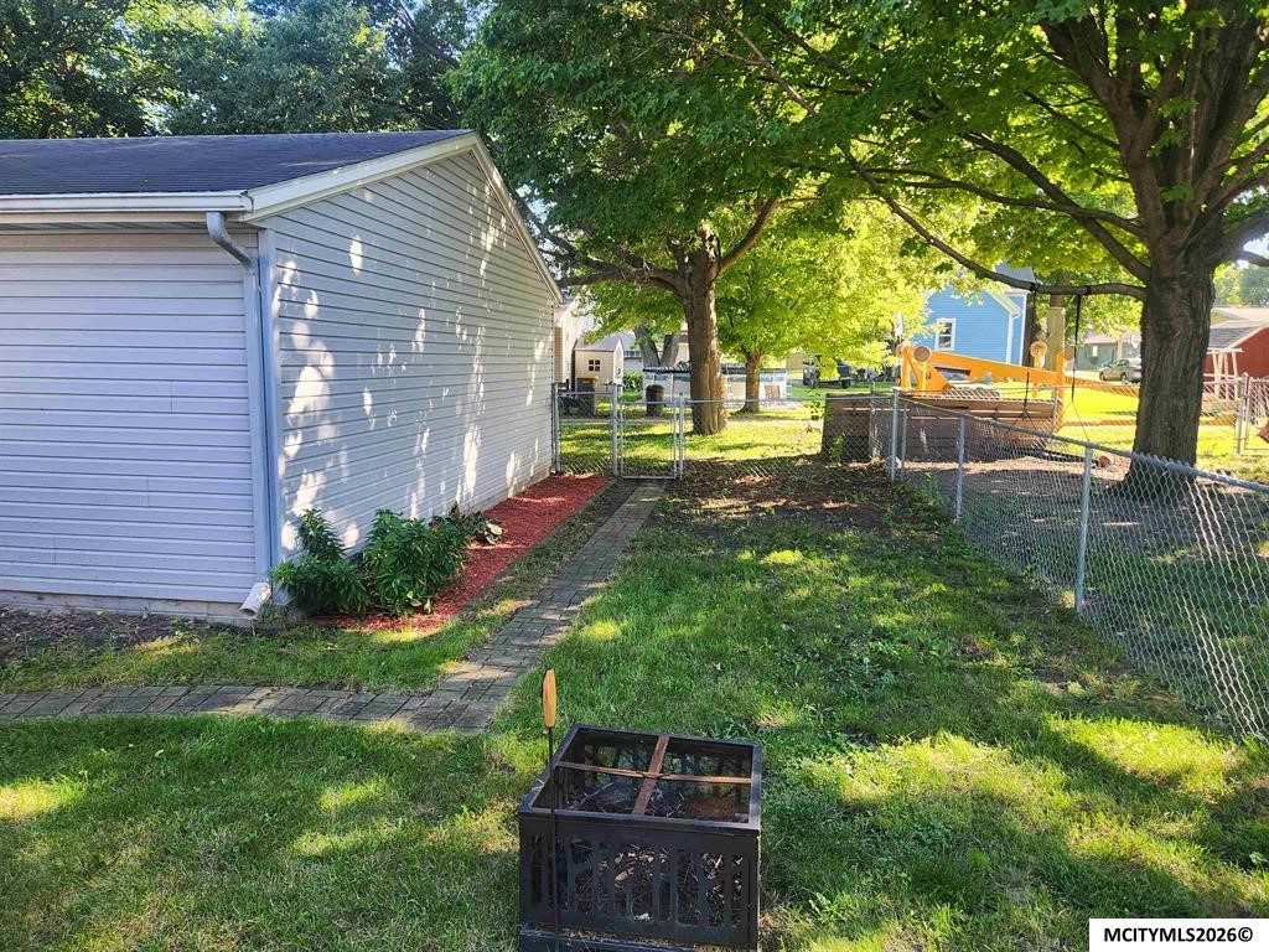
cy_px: 476
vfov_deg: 58.9
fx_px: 843
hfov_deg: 73.9
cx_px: 634
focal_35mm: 23
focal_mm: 5.4
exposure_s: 1/180
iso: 40
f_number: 1.8
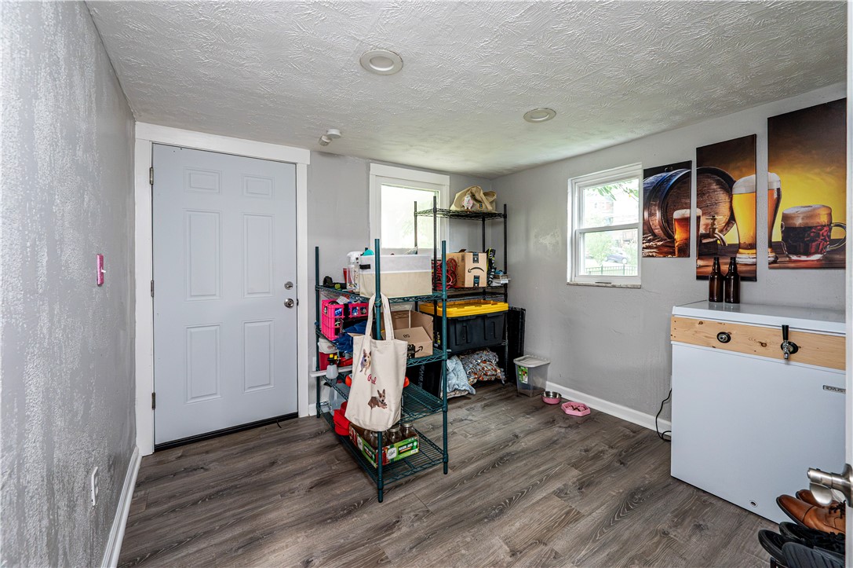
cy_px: 284
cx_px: 426
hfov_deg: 104.3
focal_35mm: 14
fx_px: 331
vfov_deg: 81.1
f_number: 8
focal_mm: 14
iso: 4000
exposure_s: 1/15
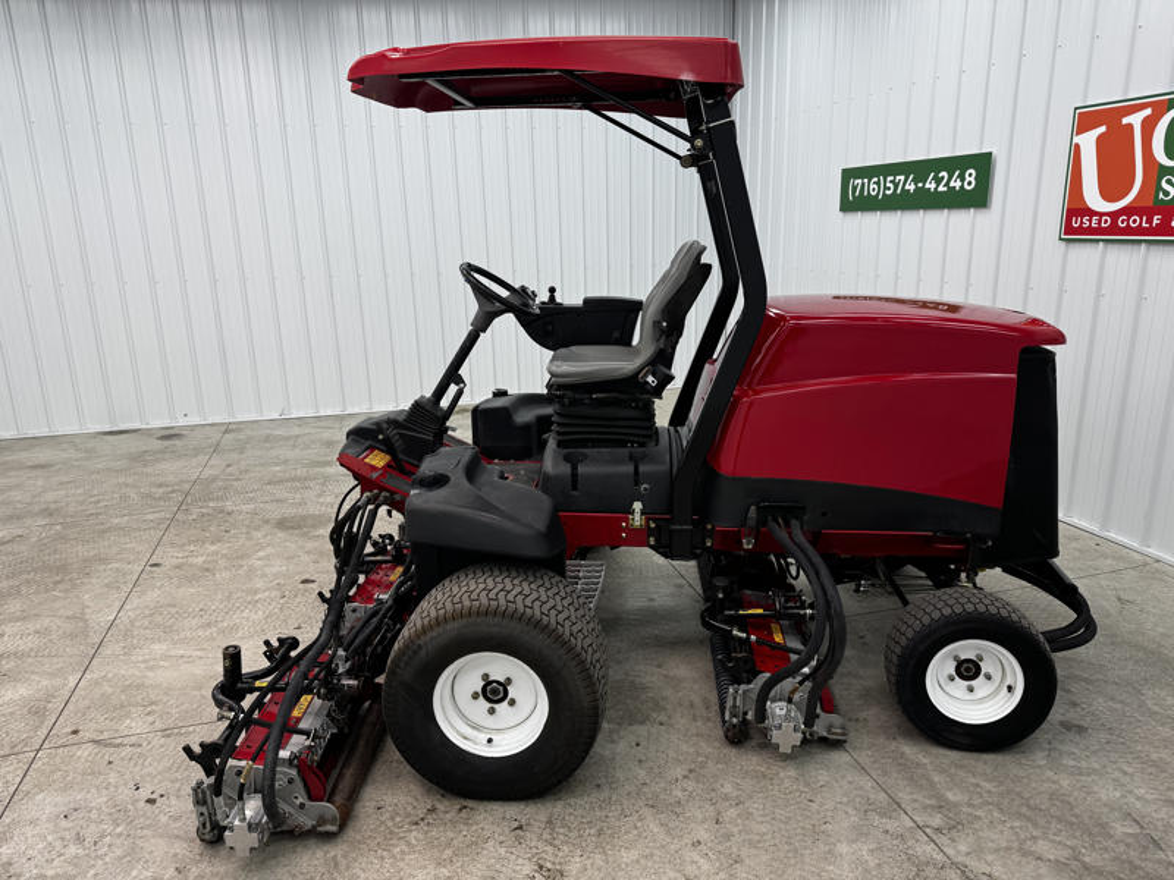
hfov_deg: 71.6
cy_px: 440
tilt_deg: -15.2
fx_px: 814
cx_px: 587
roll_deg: +0.7
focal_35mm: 24
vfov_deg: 56.8
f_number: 1.78
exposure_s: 1/120
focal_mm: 6.76
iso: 80
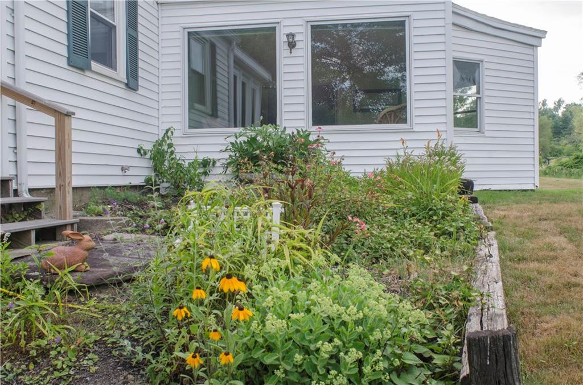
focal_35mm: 36
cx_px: 292
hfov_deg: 53.3
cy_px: 192
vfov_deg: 36.7
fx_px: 581
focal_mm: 24
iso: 200
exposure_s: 1/40
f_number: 13
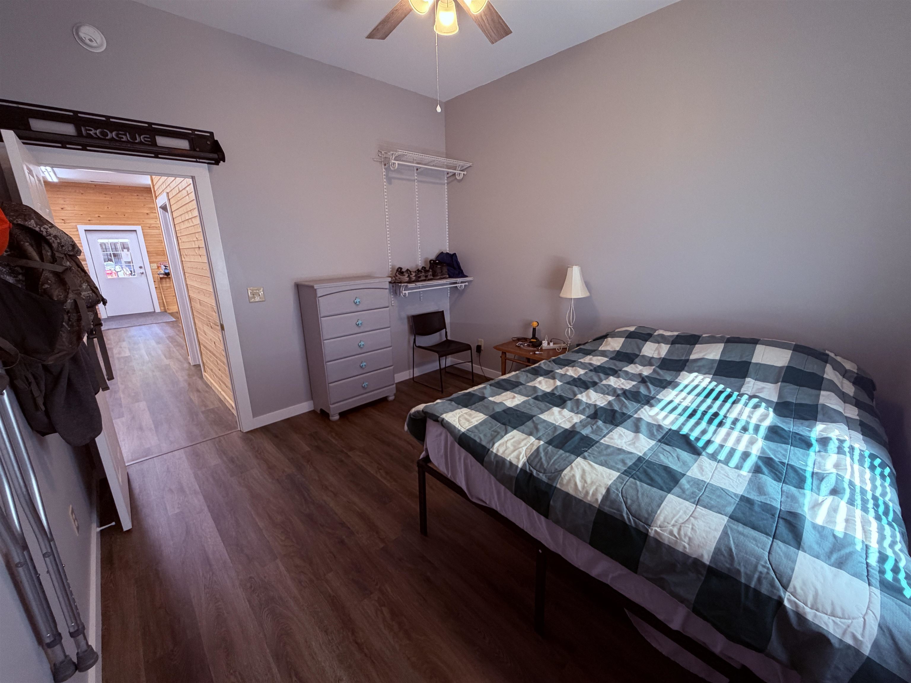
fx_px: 368
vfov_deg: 85.7
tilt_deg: -13.7
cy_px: 342
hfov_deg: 102.1
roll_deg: +1.8
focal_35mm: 14
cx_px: 456
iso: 125
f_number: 2.2
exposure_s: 1/120
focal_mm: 2.22
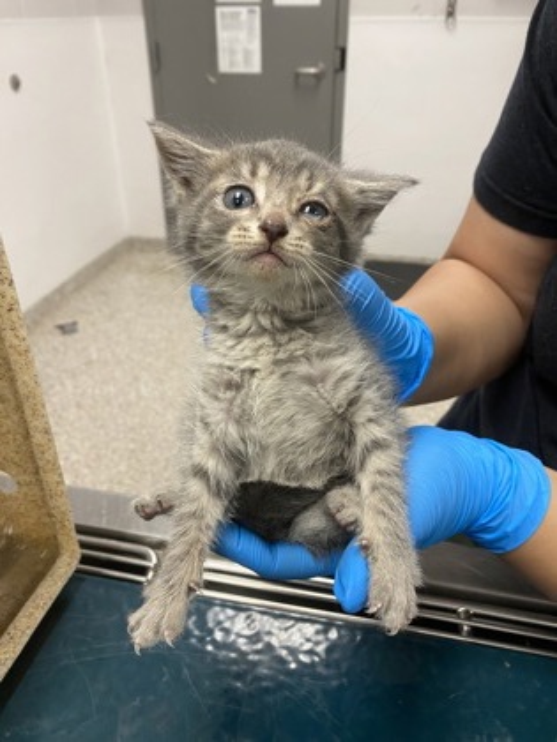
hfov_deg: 53.1
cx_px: 278
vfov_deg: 67.3
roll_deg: -0.3
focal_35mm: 26
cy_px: 371
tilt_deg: -31.1
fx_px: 558
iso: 100
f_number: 1.8
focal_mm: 4.25
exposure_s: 1/60
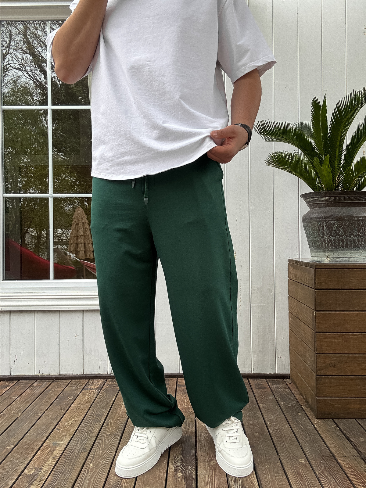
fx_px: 423
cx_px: 183
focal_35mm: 30
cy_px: 244
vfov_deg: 60.0
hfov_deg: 46.8
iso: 20
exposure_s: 1/125
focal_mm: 2.69
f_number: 1.9
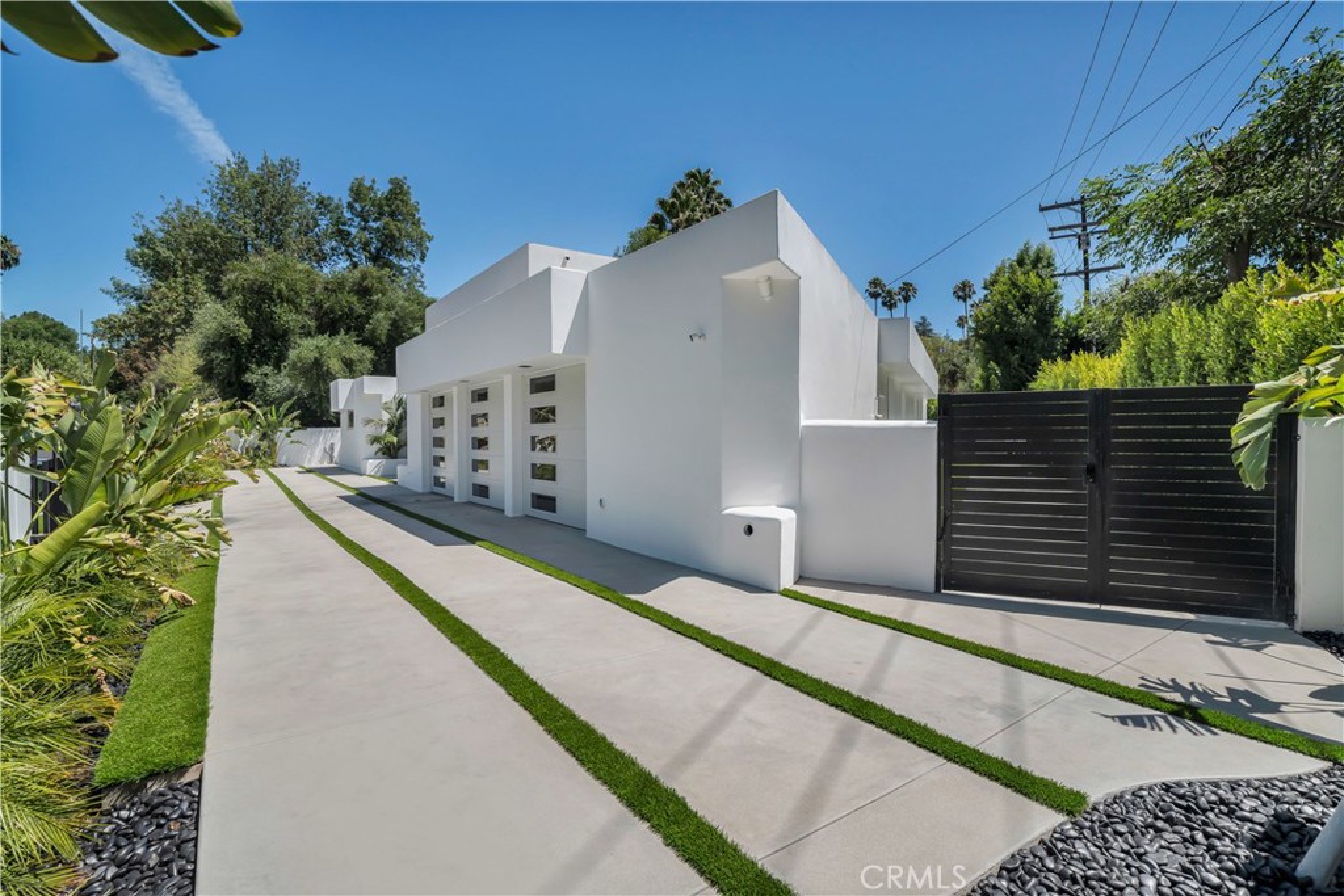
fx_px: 635
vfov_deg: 70.5
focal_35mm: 17
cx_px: 672
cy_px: 448
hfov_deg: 93.3
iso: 400
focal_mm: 17
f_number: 8
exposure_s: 1/200
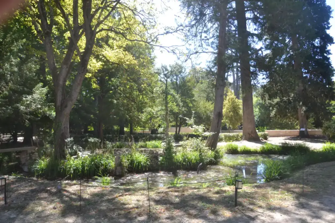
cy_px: 112
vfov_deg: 47.9
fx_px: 251
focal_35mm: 27
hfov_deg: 67.4
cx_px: 168
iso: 140
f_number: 5.6
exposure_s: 1/125
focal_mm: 18
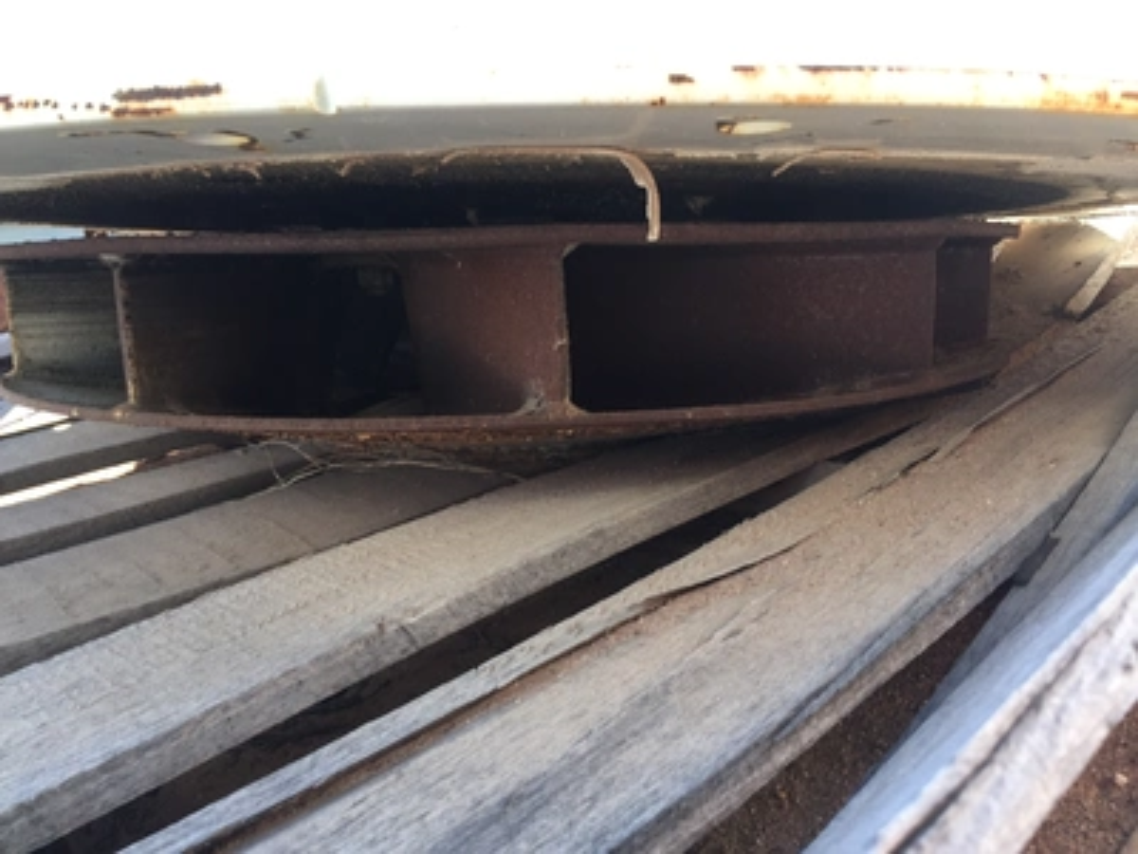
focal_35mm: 29
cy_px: 427
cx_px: 569
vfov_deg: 48.2
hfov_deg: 61.7
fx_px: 953
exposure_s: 1/120
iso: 32
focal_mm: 4.15
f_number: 2.2
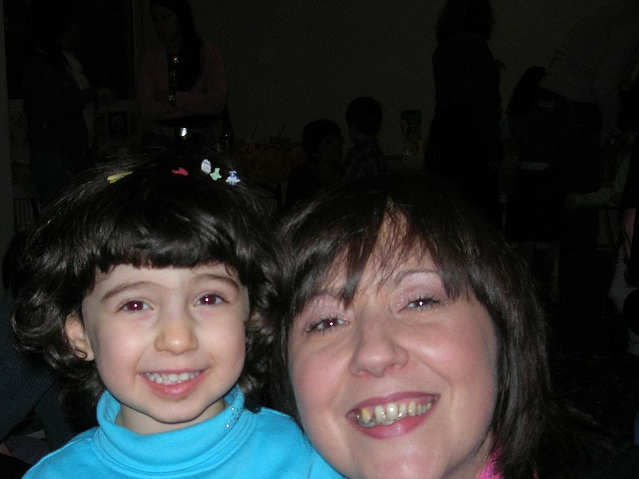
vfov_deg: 24.7
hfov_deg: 32.6
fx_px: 1089
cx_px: 266
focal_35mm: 59
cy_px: 304
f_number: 2.8
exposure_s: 1/60.1
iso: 64
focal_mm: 7.8
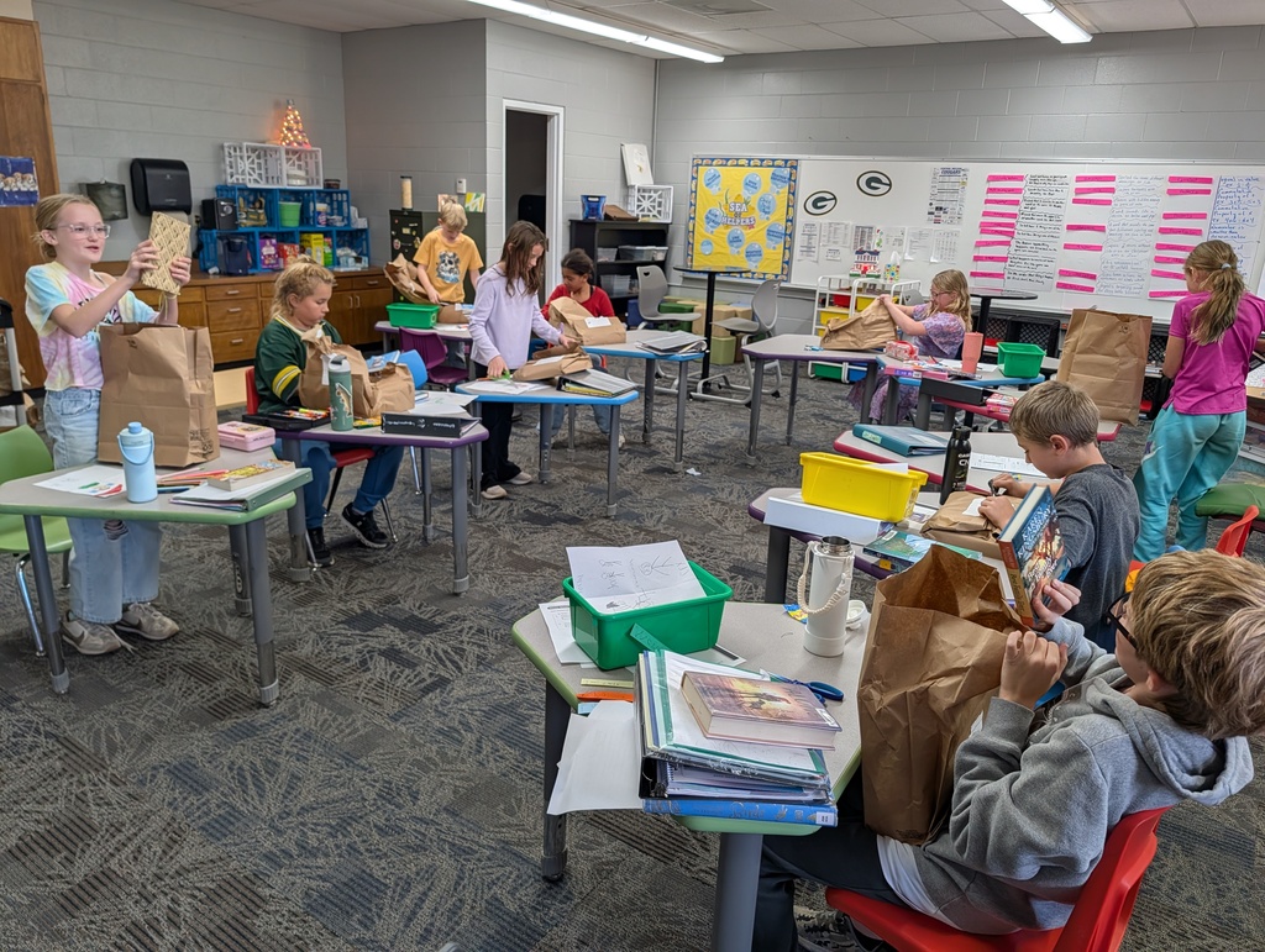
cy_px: 476
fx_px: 878
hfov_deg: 71.5
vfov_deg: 56.9
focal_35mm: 24
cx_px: 632
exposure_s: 1/120
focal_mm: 6.9
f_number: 1.68
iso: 120
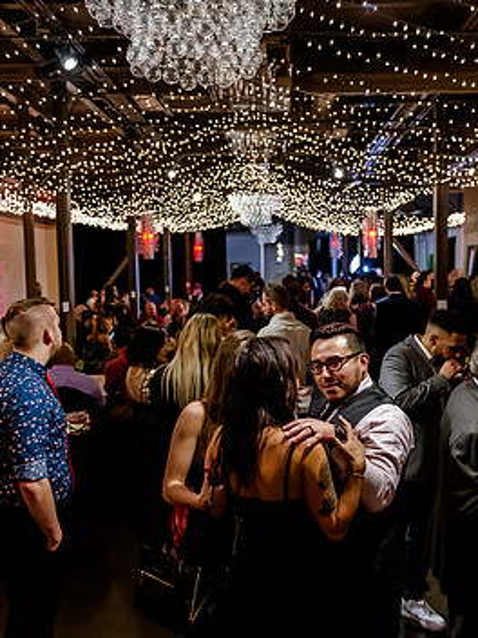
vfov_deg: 49.0
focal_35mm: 38
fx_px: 700
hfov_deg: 37.5
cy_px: 322
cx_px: 293
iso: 4000
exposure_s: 1/125
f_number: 2.8
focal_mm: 24
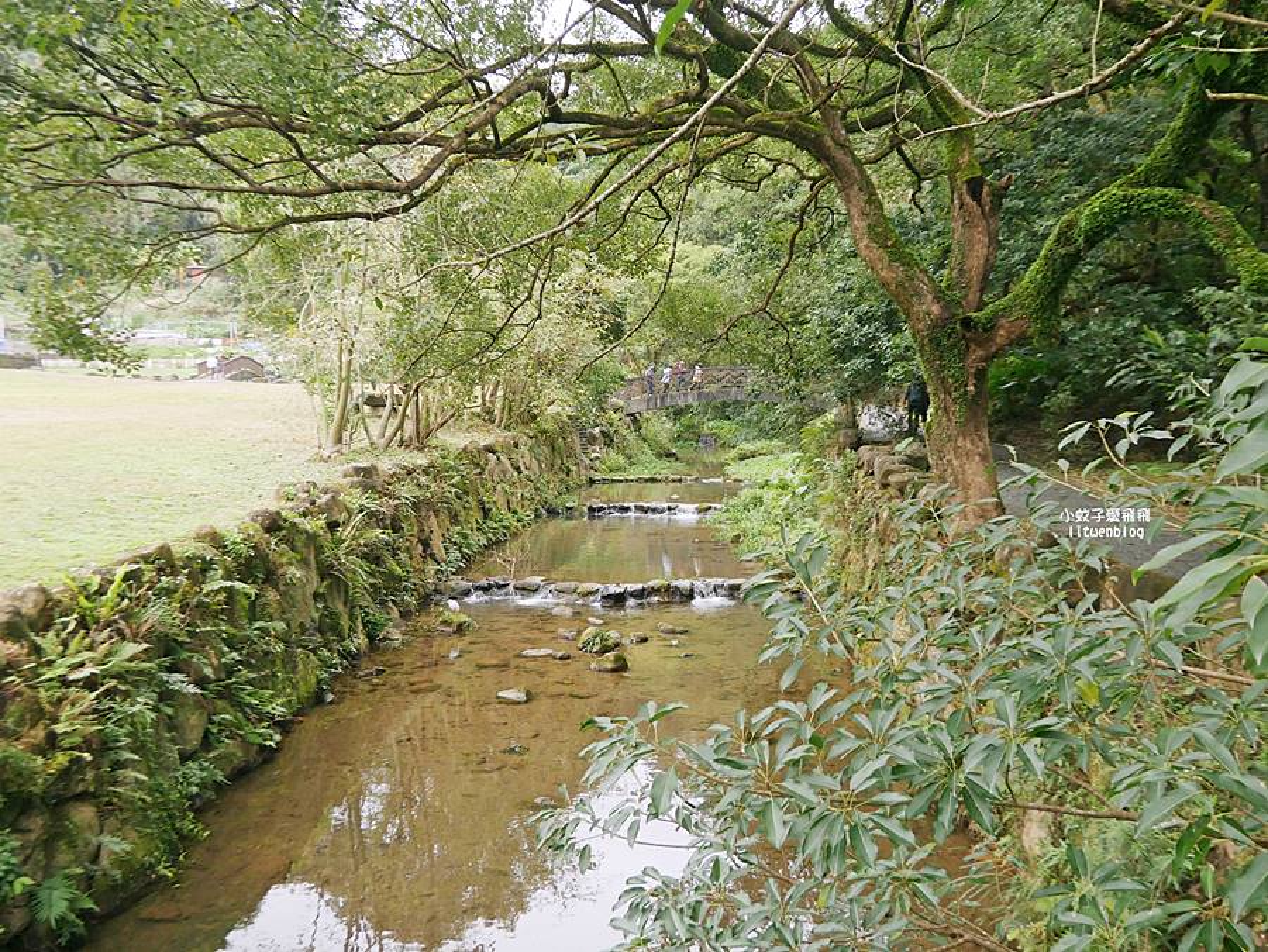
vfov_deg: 44.2
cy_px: 476
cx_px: 634
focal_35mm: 32
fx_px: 1173
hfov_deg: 56.8
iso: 500
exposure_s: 1/60
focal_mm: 16
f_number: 4
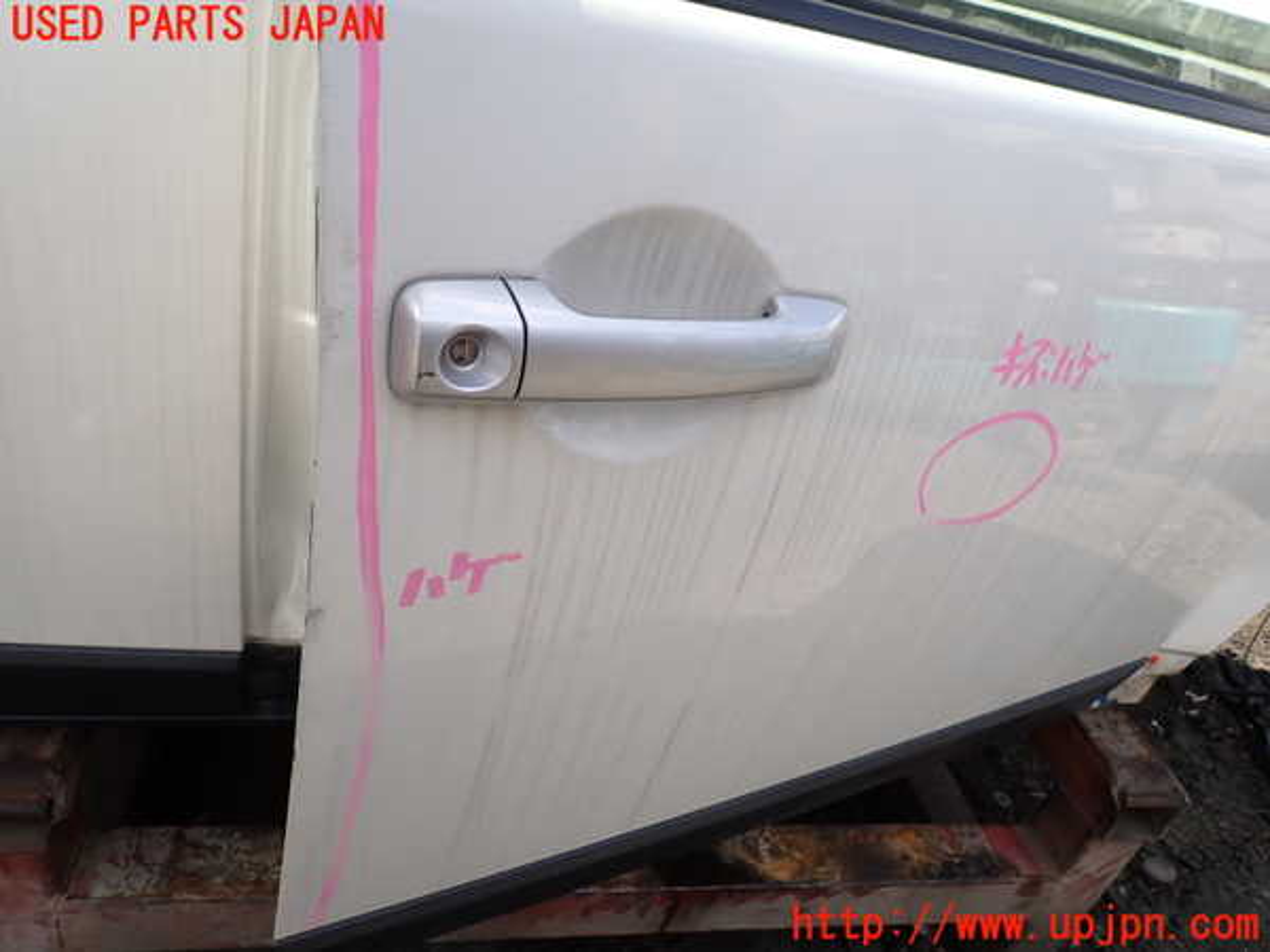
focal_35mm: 25
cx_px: 635
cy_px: 476
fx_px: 917
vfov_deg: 54.9
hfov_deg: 69.4
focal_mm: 4.5
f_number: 2.8
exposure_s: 1/640
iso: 100
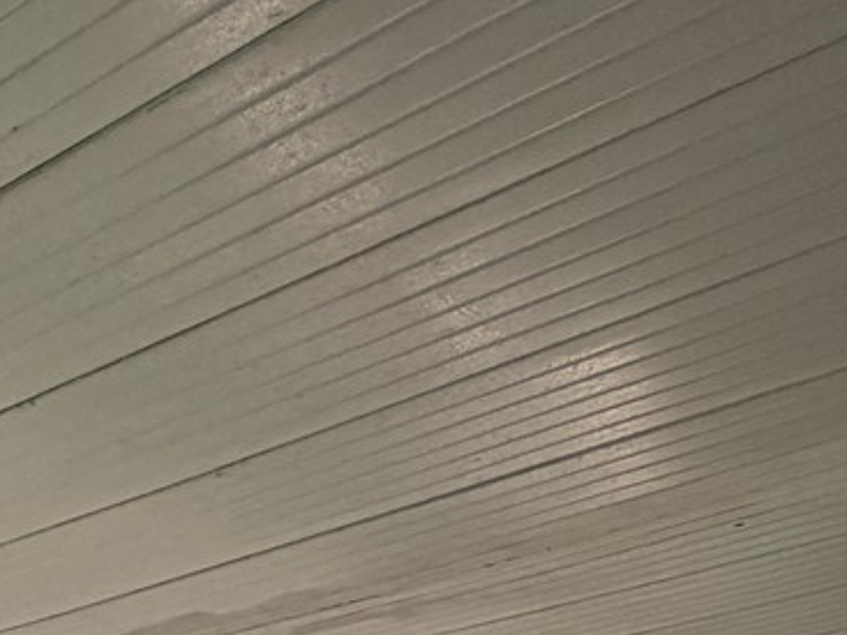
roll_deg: +2.0
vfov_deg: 18.3
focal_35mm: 61
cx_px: 46
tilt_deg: -8.1
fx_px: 1492
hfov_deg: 30.0
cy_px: 1180
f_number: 2.2
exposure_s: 1/121
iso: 100
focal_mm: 2.22
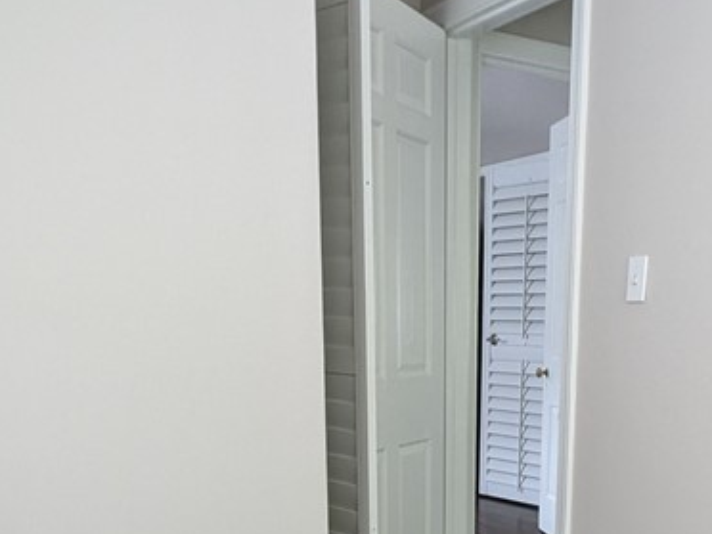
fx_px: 905
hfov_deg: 42.1
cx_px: 501
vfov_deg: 30.1
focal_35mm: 44
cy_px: 561
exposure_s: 1/20
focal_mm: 2.35
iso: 94
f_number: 2.2
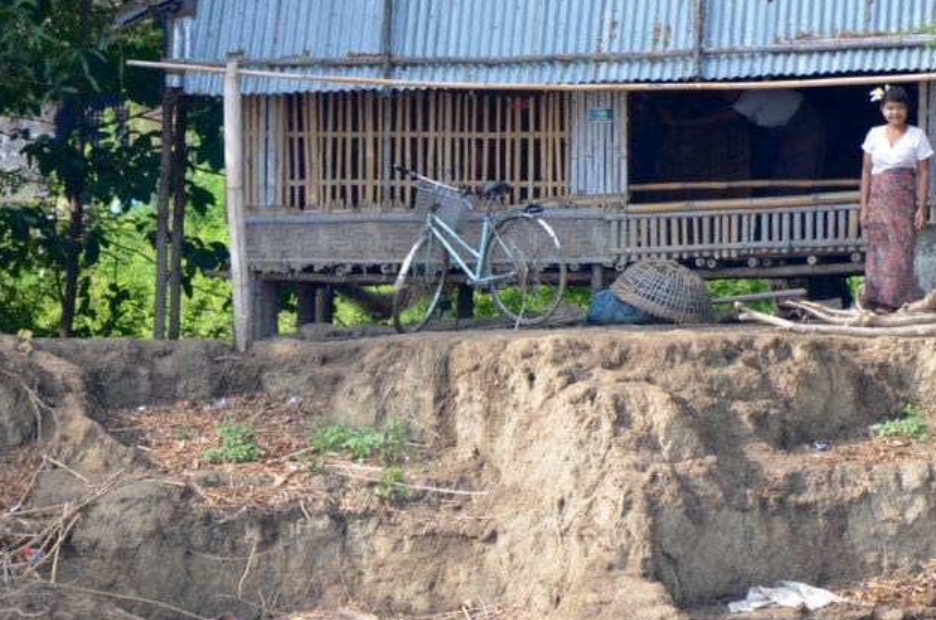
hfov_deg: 3.4
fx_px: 15909
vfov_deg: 2.2
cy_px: 142
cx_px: 625
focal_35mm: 613
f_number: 6.3
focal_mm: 250
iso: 800
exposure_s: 1/640
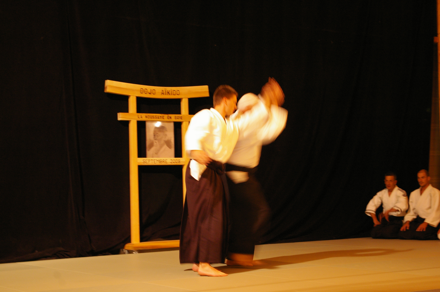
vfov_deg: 20.1
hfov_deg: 29.9
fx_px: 824
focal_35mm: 68
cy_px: 146
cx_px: 220
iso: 800
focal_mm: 45
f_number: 4.5
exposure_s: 1/15
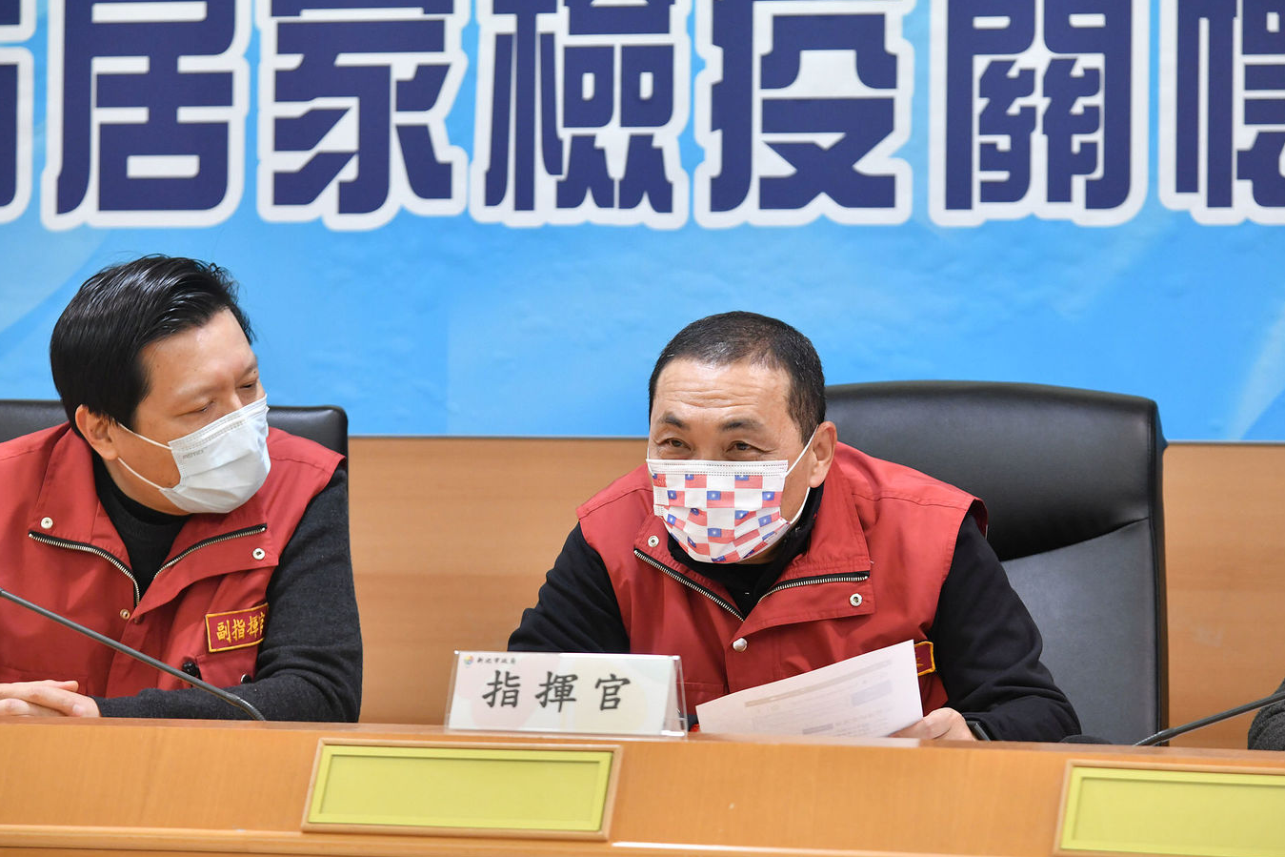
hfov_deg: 18.8
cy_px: 398
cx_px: 650
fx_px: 3890
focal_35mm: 109
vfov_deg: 12.6
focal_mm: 98
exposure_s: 1/100
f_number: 5.6
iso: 2000
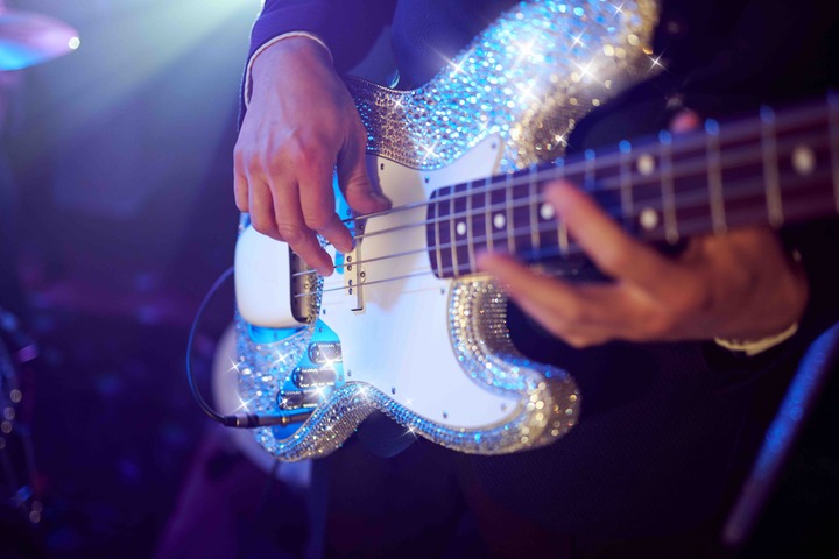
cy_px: 280
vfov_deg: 37.9
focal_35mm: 35
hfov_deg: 54.4
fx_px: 816
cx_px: 420
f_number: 1.4
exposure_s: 1/125
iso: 1000
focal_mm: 35
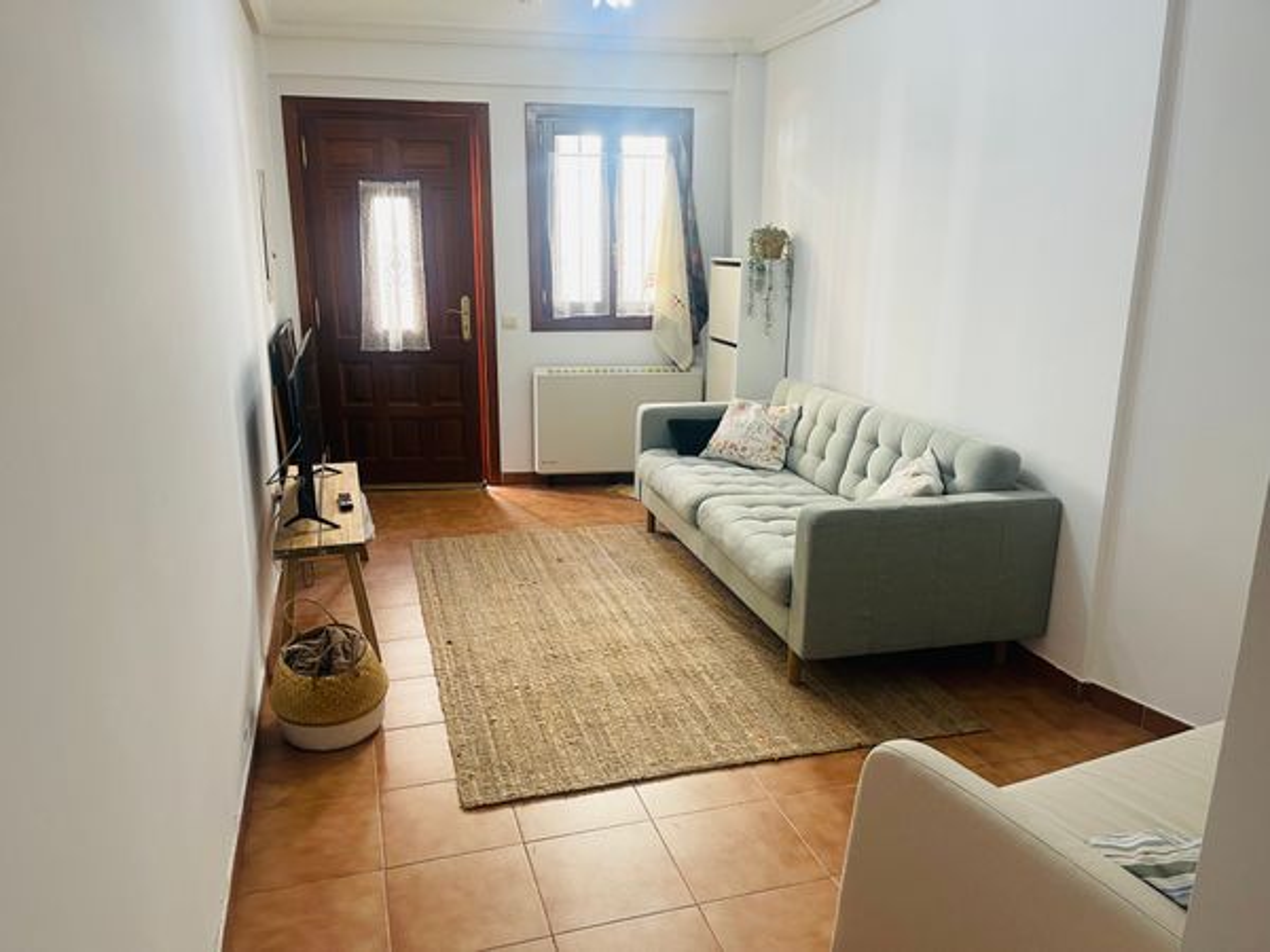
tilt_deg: -16.1
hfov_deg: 69.4
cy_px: 476
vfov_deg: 54.9
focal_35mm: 25
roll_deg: -0.4
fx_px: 917
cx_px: 635
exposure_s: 1/50
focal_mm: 5.1
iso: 125
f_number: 1.6
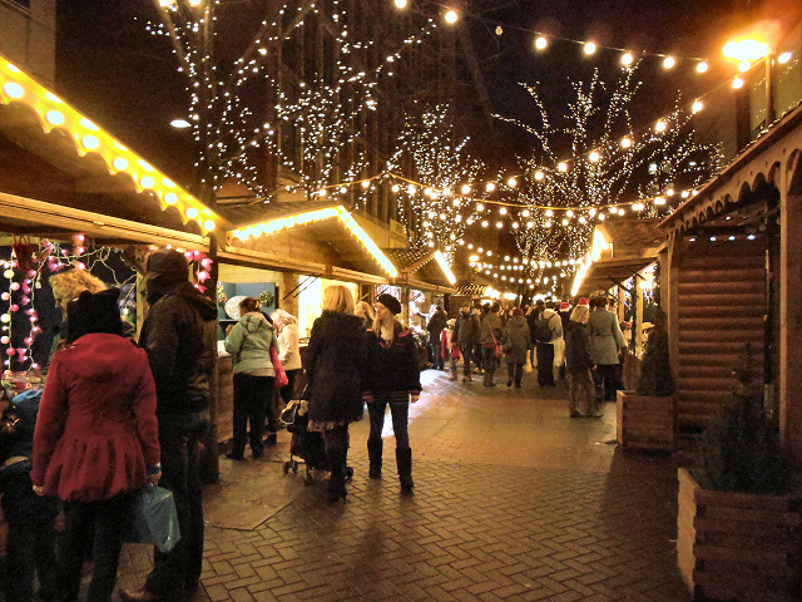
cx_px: 401
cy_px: 301
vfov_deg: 53.1
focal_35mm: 26
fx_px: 602
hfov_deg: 67.3
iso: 800
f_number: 3.2
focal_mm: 4.6
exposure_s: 1/40
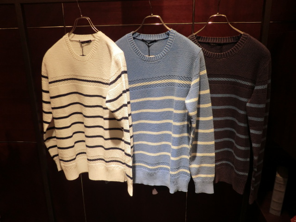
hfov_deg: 67.3
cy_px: 111
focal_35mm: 26
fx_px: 222
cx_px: 148
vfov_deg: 53.1
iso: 125
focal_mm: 4.7
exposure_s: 1/60
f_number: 2.8
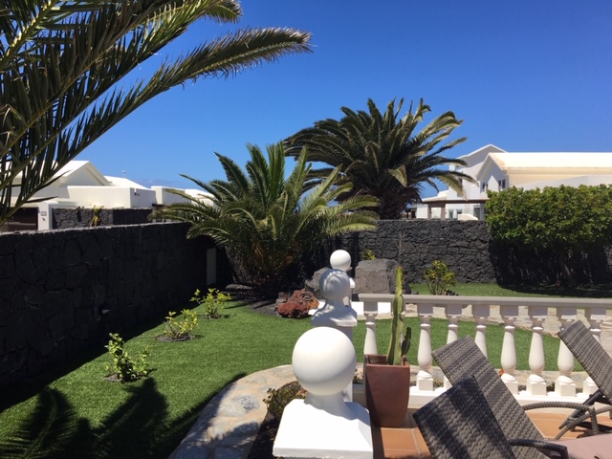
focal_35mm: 29
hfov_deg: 61.7
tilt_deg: -0.3
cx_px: 306
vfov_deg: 48.2
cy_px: 230
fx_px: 513
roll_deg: -1.0
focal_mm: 4.15
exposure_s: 1/1972
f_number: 2.2
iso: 25
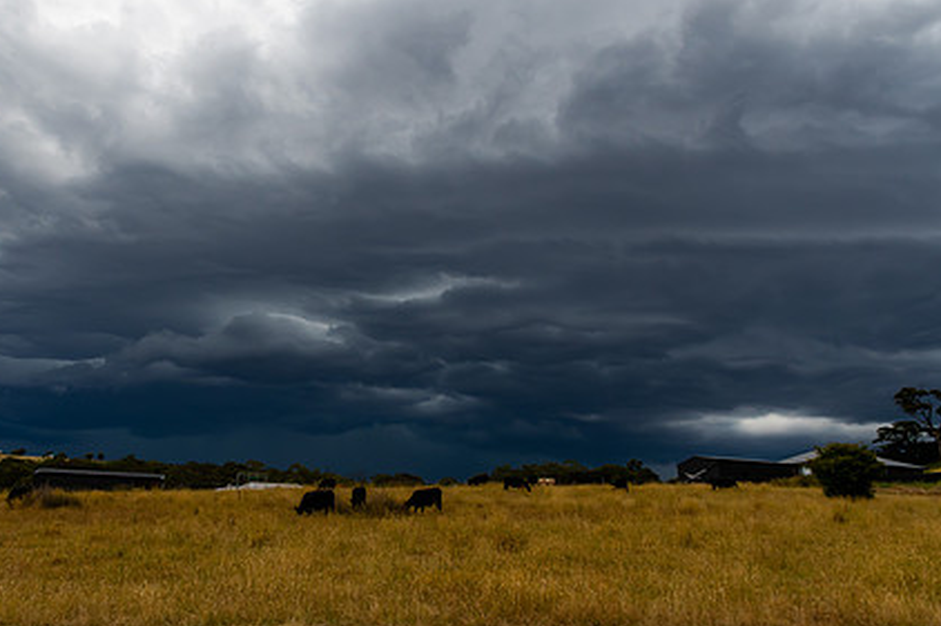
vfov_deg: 39.6
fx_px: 862
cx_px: 310
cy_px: 231
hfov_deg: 56.0
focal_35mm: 33
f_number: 8
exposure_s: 1/1250
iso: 400
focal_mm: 16
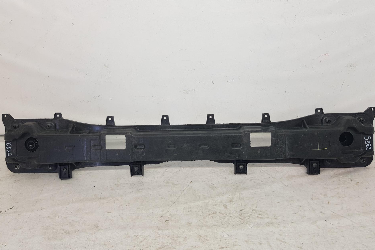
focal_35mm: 29
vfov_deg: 44.9
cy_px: 121
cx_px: 193
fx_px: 302
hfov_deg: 63.6
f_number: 1.7
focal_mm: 4.2
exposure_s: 1/122
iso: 40
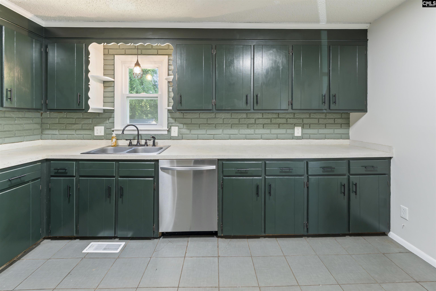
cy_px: 146
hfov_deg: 104.3
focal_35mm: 14
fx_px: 170
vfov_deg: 81.2
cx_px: 218
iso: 250
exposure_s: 1/1.67
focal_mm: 14
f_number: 9
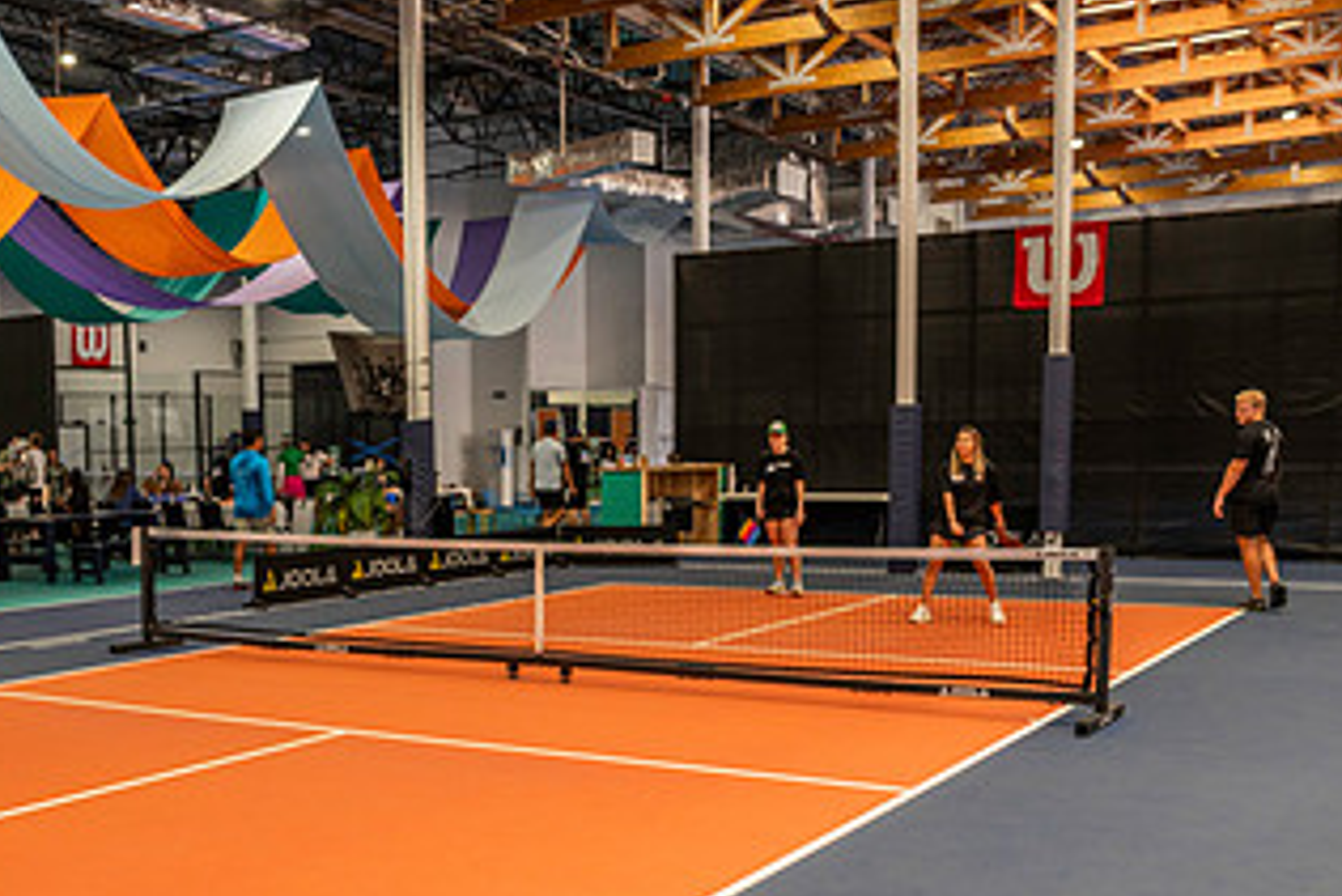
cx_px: 251
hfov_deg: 42.3
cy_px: 669
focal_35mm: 44
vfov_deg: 30.1
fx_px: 1641
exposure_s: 1/125
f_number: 4
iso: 500
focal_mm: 24
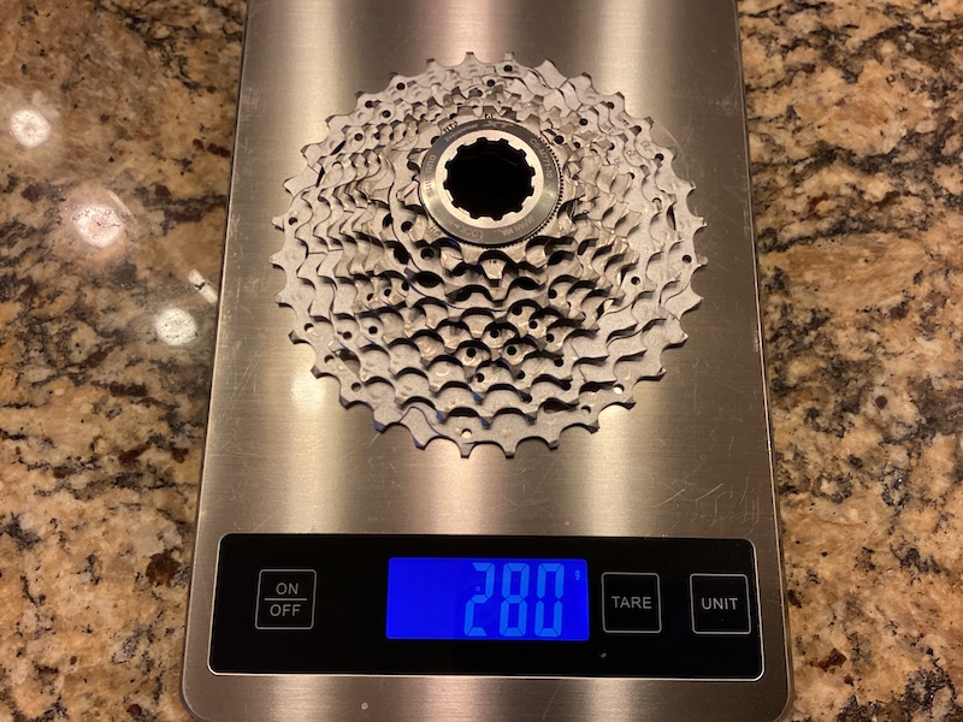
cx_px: 482
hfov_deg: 58.4
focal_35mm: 31
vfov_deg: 45.4
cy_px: 361
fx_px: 862
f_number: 2.4
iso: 64
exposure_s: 1/120
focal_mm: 3.3
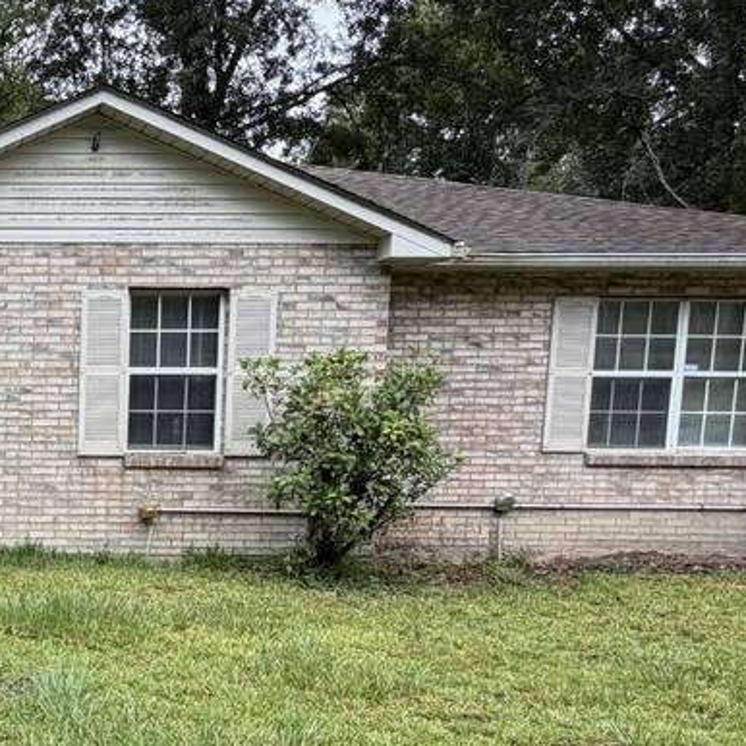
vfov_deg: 40.4
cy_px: 502
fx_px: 1000
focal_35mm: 41
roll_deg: -0.1
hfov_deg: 34.5
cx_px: -100
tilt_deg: -5.4
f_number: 2.2
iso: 40
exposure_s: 1/240
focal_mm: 2.22
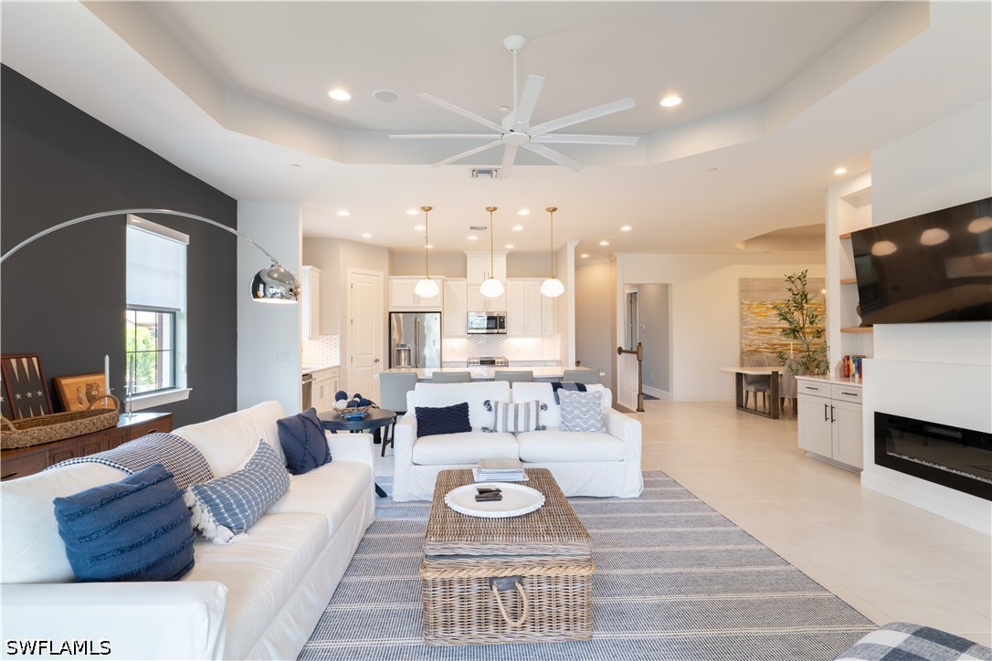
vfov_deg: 67.4
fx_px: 496
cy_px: 330
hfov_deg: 90.0
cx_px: 496
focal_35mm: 18
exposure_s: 1/10
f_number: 14
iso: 200
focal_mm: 18
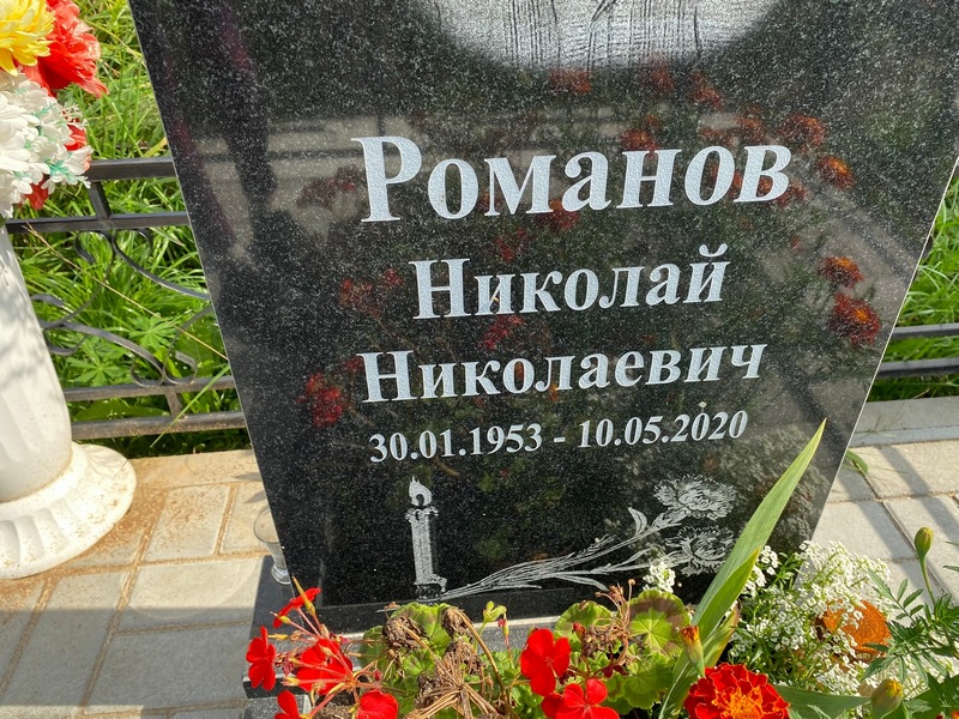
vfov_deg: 53.1
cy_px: 360
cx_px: 480
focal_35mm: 26
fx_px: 720
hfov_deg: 67.3
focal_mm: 4.25
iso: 32
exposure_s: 1/833
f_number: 1.8
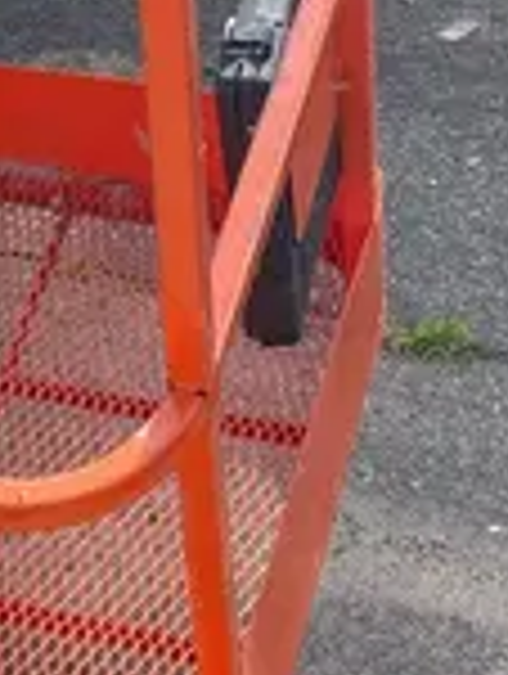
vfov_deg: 15.1
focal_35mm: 127
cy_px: -56
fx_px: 2478
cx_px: -180
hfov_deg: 11.4
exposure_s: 1/1304
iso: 32
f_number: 1.6
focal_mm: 4.2
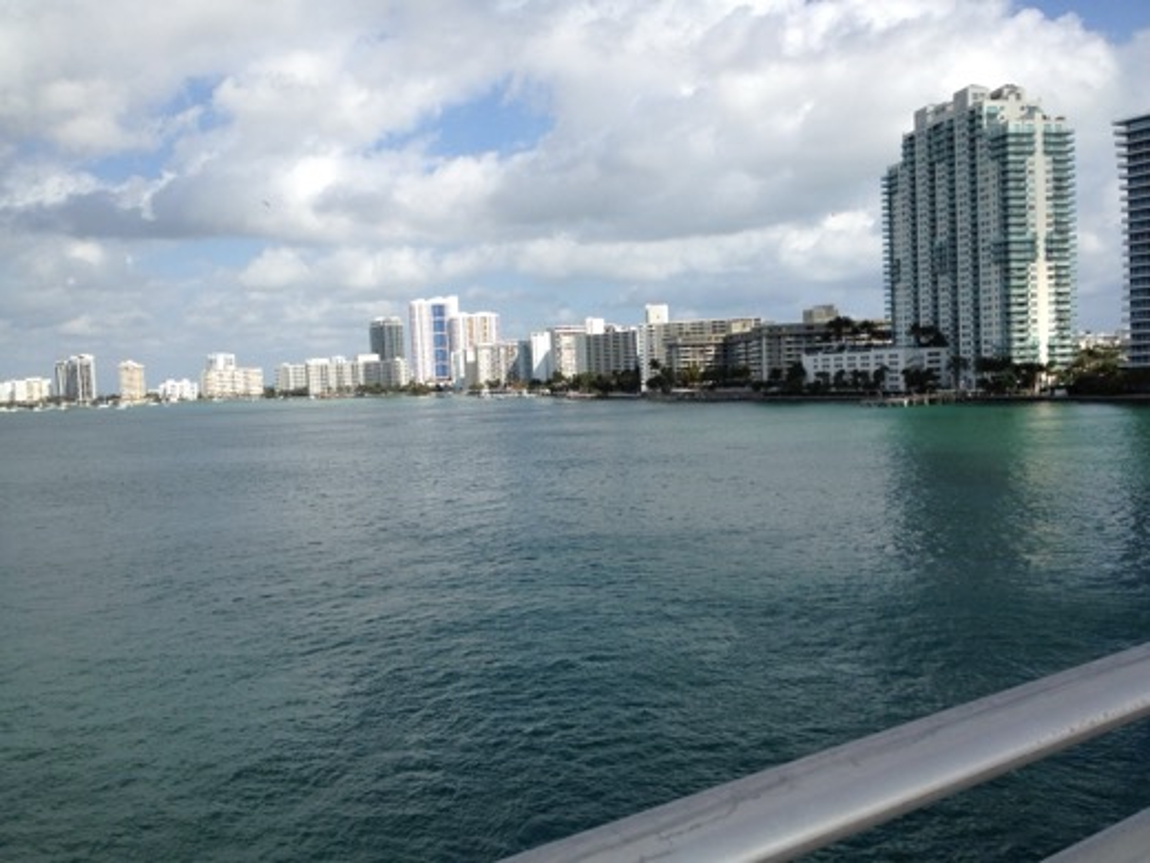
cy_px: 432
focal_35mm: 35
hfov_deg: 52.6
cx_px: 575
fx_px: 1163
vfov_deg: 40.7
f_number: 2.4
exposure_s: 1/2513
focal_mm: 4.28
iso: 64
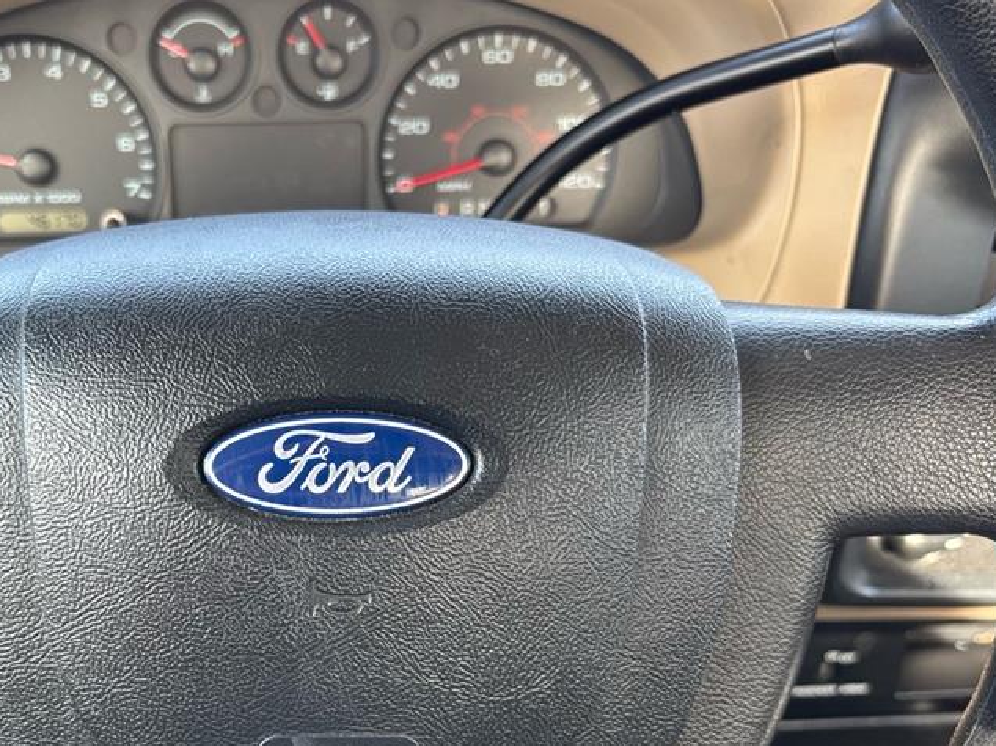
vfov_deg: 33.5
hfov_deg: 44.0
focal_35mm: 42
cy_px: 576
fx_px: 1208
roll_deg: -1.2
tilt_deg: -33.7
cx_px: 313
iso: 100
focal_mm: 5.96
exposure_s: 1/121
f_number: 1.6
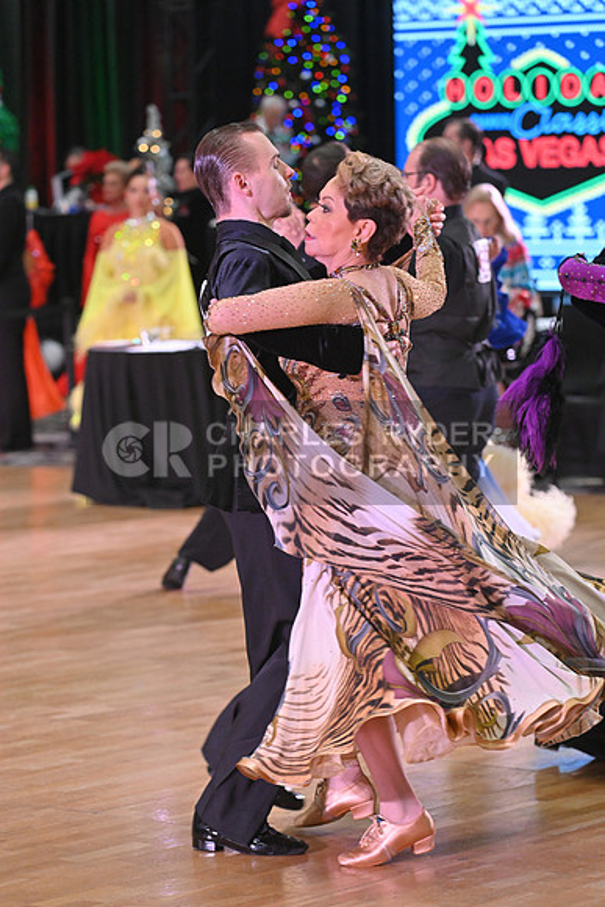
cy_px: 454
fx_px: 3401
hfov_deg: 10.2
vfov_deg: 15.2
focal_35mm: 135
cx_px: 302
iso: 3200
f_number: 5
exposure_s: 1/400
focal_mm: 135
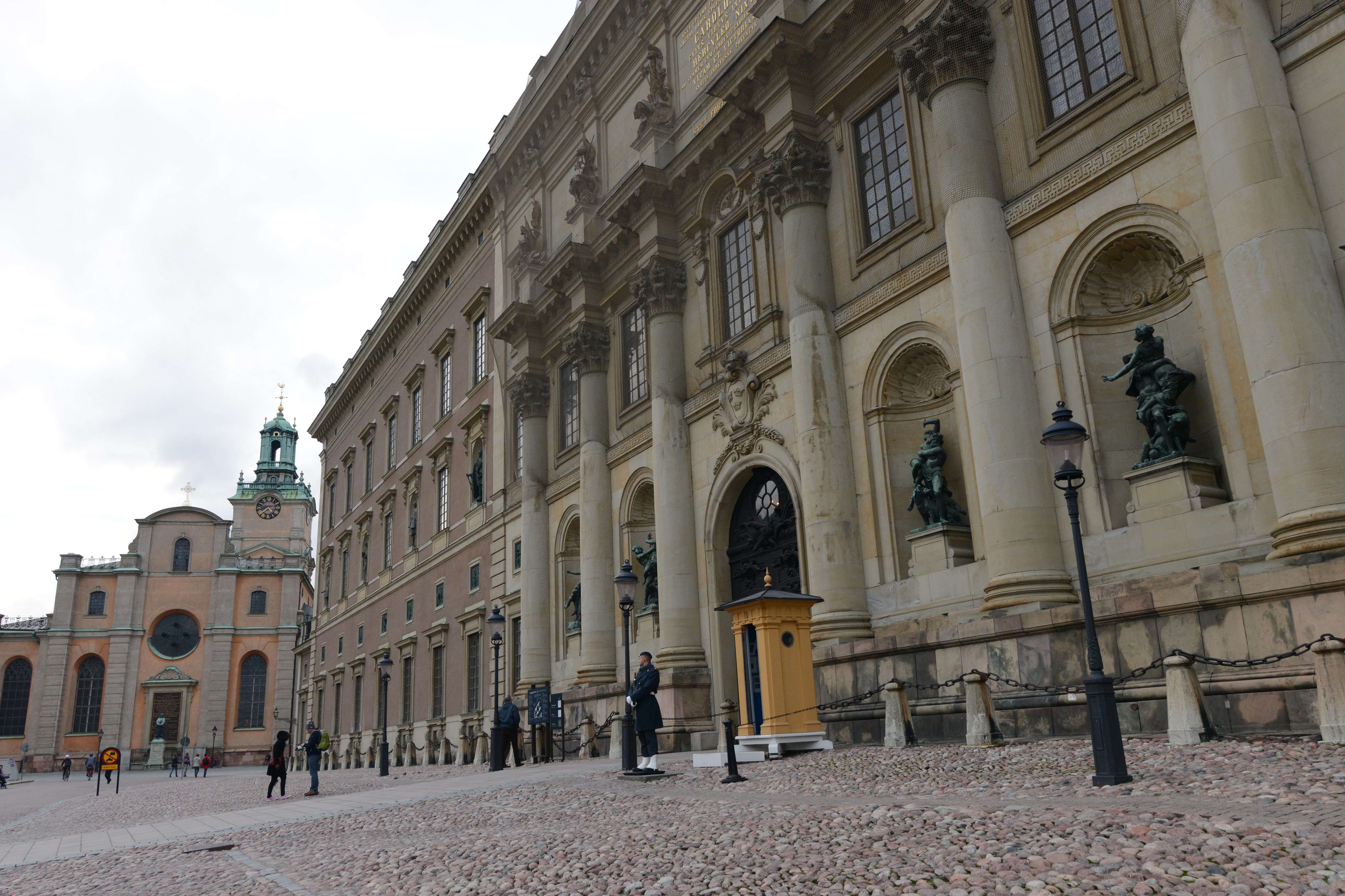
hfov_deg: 65.5
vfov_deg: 46.4
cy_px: 448
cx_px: 672
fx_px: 1046
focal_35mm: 28
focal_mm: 28
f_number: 8
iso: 1250
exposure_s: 1/250
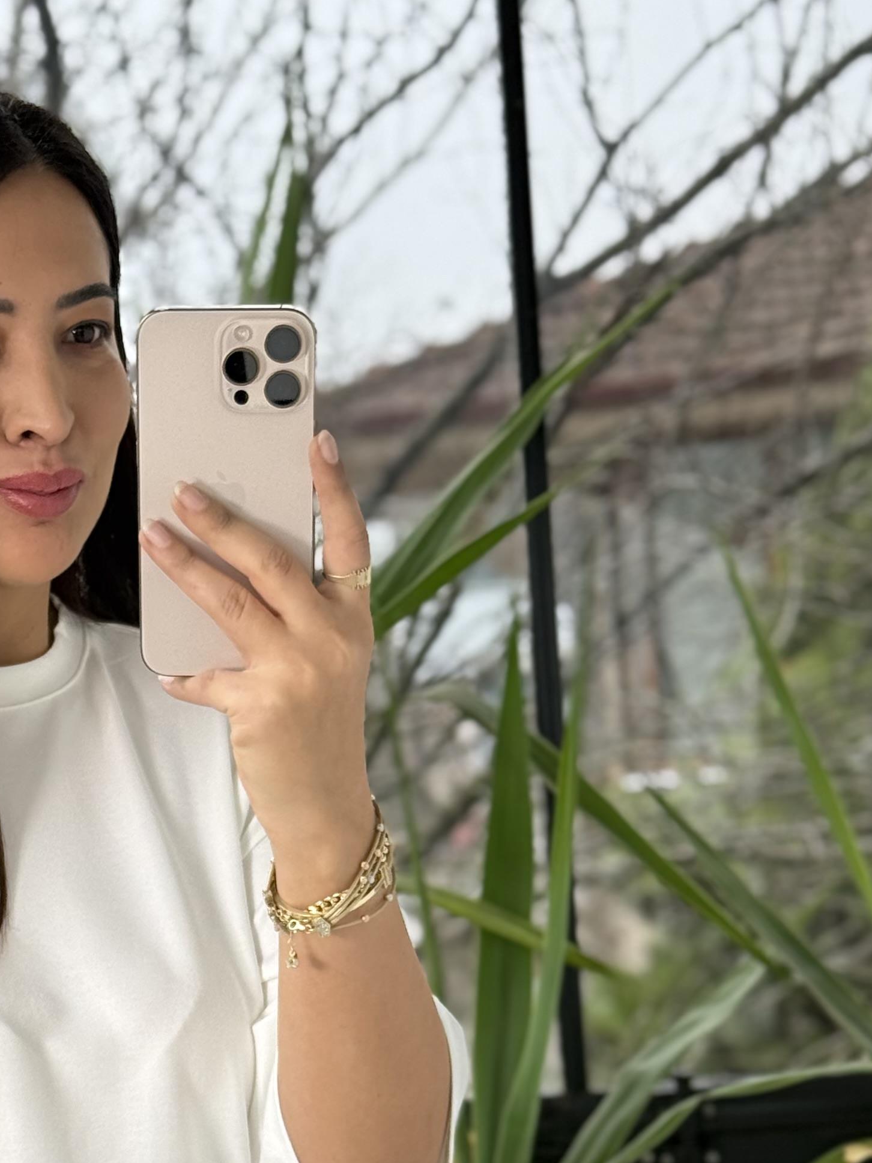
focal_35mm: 100
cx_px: 48
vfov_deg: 19.2
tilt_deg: -18.2
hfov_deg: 14.6
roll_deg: +6.1
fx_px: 3358
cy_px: 1111
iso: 100
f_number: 1.78
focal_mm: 6.76
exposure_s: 1/274
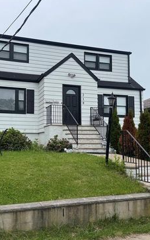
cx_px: 57
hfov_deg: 36.1
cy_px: 121
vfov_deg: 55.3
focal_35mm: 35
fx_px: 229
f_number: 1.78
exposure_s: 1/4310
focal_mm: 6.76
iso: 80
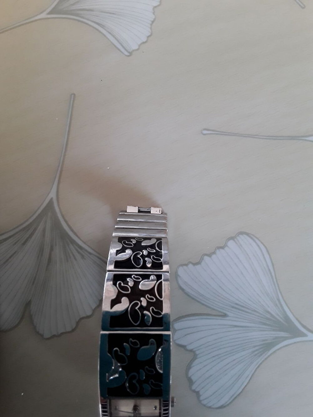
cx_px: 156
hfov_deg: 51.4
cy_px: 208
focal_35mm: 27
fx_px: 325
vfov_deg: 65.3
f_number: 1.9
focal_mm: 2.91
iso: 125
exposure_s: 1/33
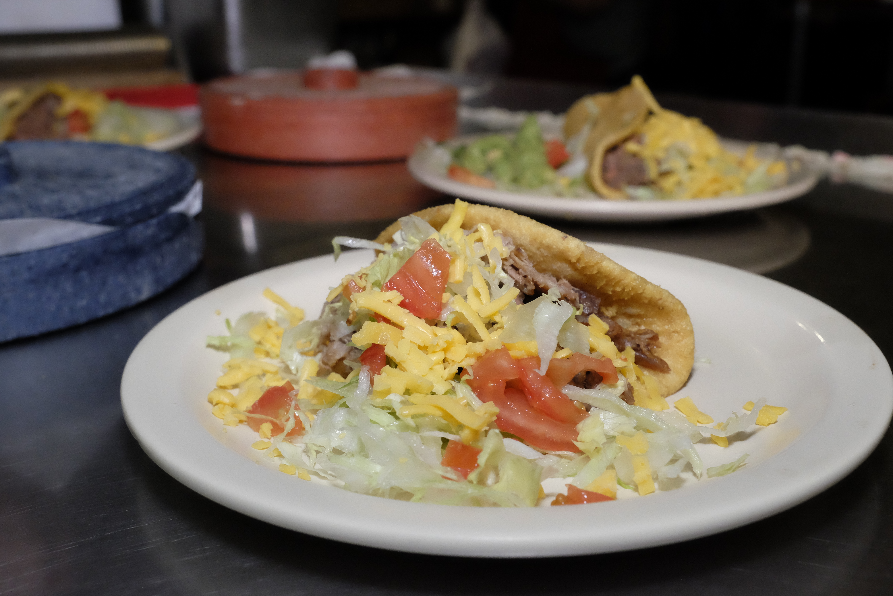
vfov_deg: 33.4
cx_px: 446
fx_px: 992
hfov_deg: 48.5
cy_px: 298
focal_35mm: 40
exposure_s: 1/180
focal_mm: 26.6
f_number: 6.4
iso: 6400
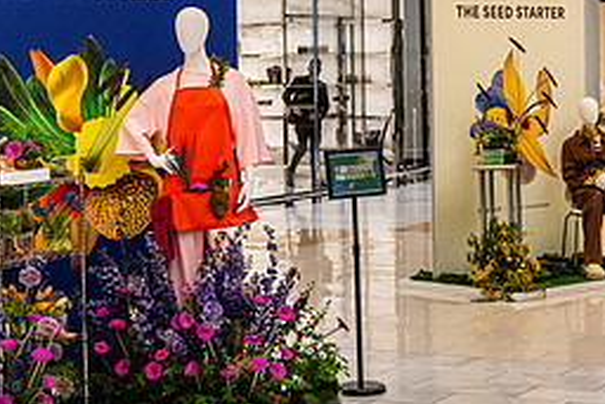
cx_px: 437
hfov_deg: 21.7
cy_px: 112
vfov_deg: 14.7
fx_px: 1564
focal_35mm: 93
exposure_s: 1/640
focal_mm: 41
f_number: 5.6
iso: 3200
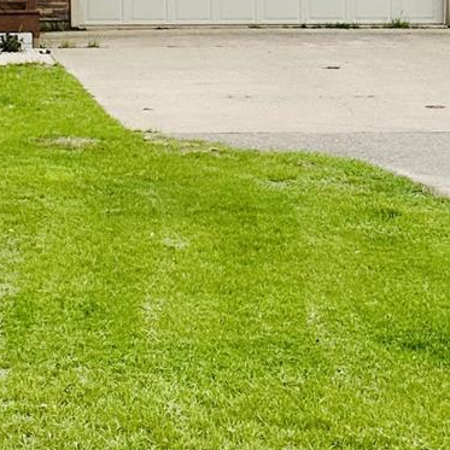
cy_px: -113
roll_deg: -0.2
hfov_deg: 12.9
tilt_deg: +0.0
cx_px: -147
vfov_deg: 12.9
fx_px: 1927
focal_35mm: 131
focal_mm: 6.86
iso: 80
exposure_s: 1/6211
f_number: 1.78
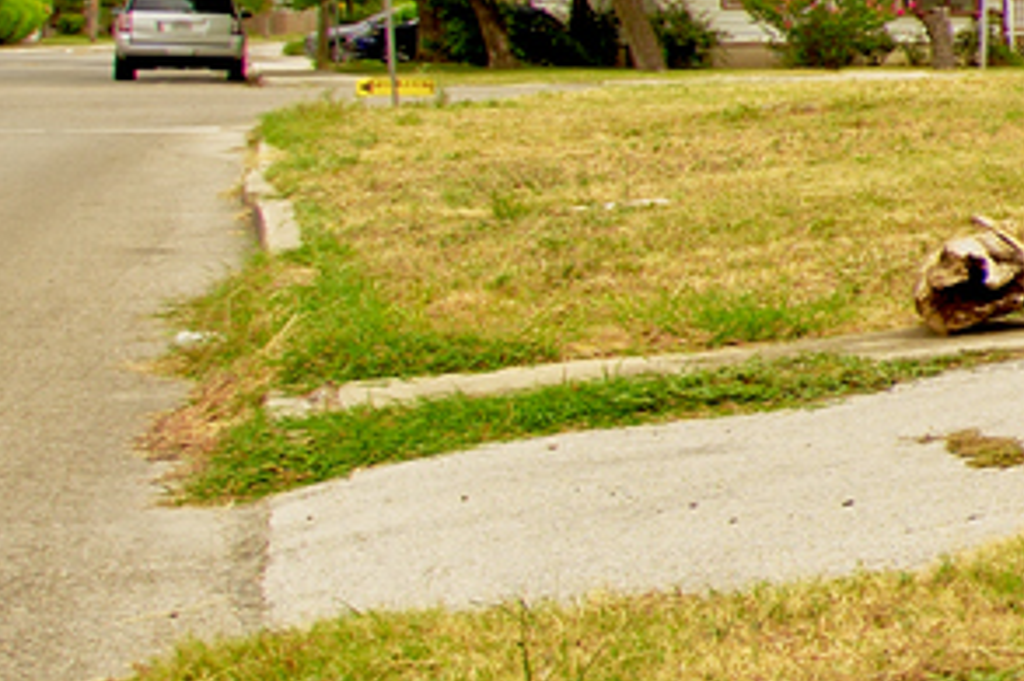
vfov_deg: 12.9
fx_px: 2985
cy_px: 101
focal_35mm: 105
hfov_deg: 12.7
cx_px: 2731
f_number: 4
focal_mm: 19
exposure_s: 1/1500
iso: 100
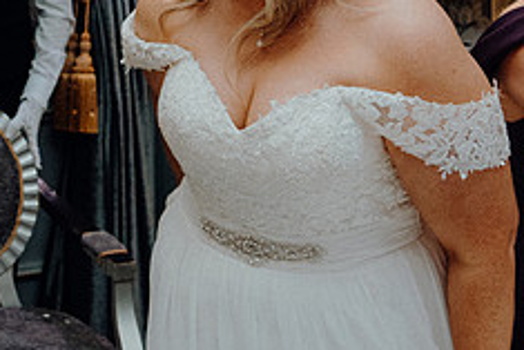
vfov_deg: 15.1
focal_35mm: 89
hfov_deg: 22.7
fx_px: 1296
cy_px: 3
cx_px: 136
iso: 2500
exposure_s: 1/160
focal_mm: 24
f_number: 3.5
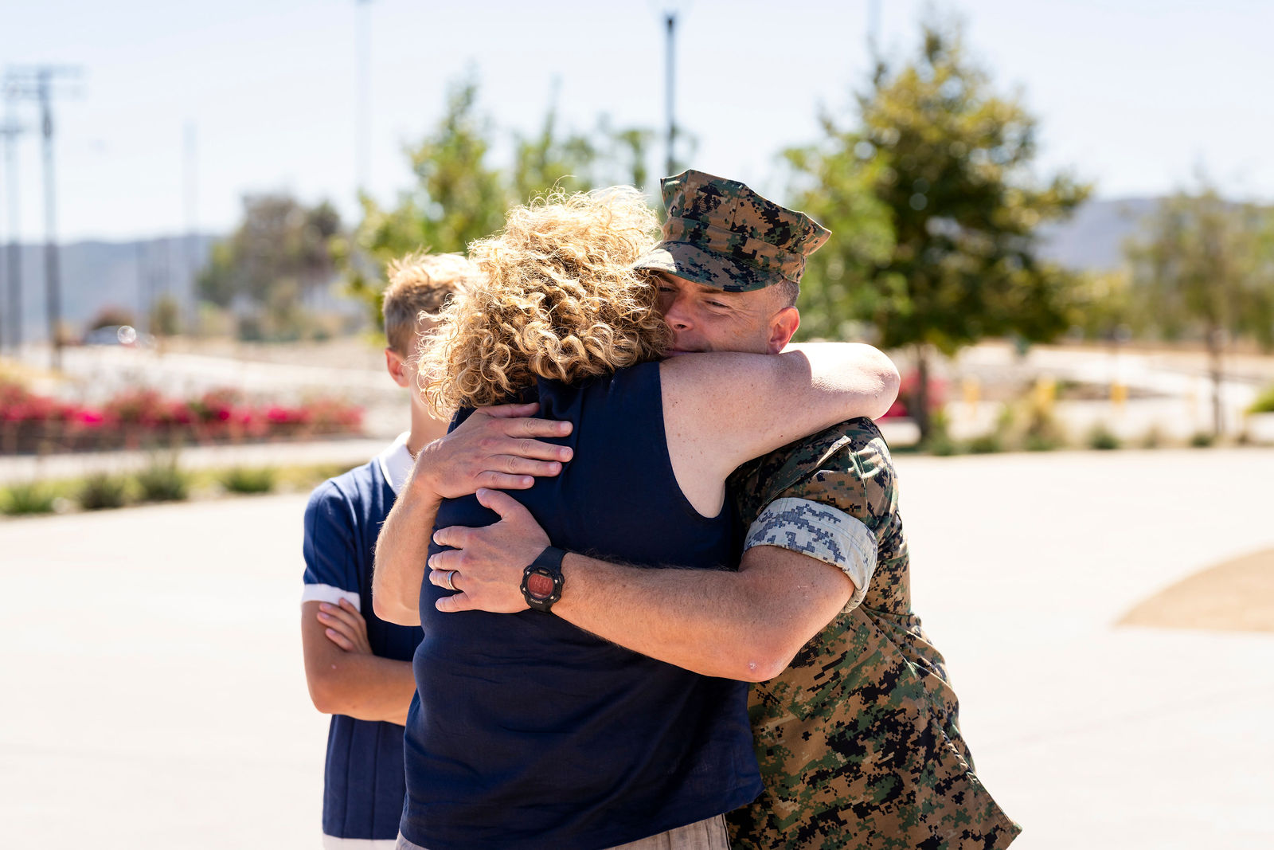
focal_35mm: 91
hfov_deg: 22.5
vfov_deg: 15.1
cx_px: 644
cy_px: 416
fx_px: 3207
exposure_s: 1/1250
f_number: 4
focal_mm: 87
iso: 200
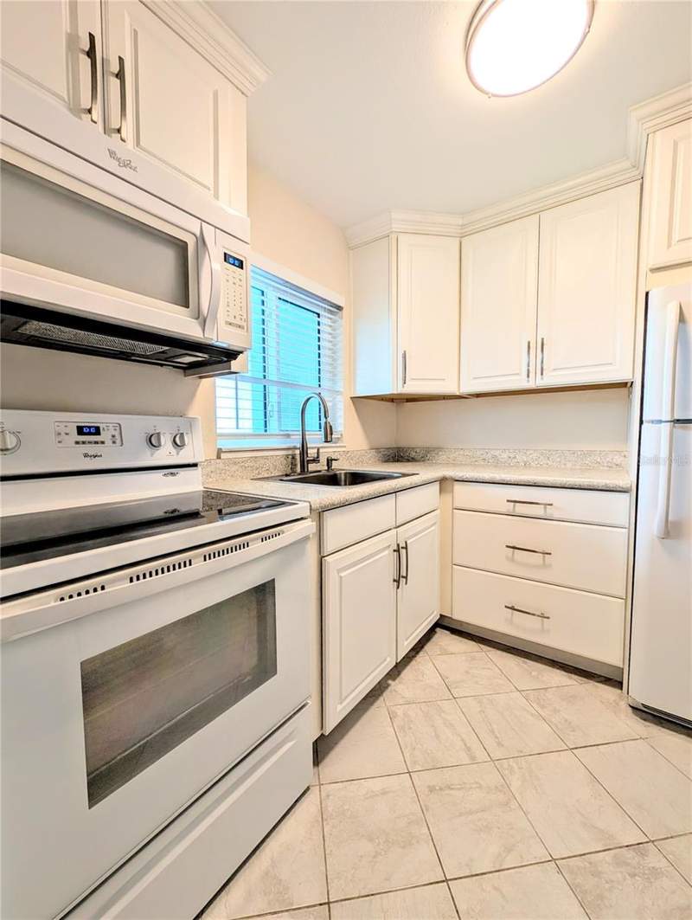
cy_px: 460
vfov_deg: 110.5
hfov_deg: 94.6
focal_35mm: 12
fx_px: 319
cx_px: 346
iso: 62
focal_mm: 2.02
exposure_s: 1/136
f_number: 1.7
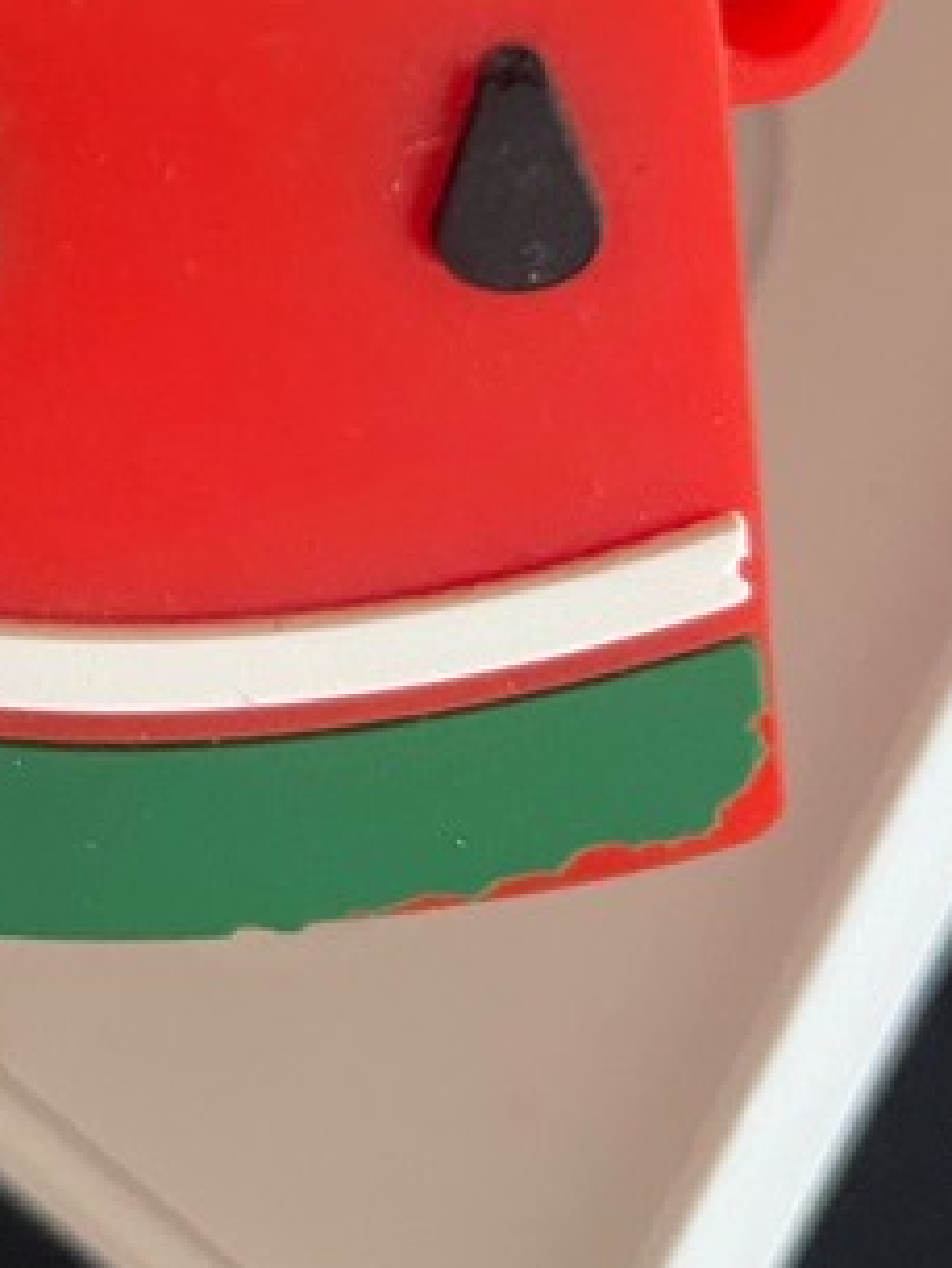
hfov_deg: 17.7
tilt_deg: -77.4
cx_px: 100
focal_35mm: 82
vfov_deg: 21.2
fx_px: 3005
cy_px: -461
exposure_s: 1/54
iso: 500
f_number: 1.6
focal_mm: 5.1
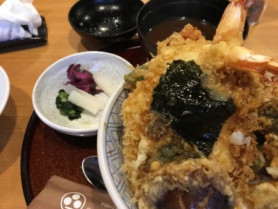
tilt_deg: -51.9
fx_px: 233
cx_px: 139
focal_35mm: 29
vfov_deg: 48.3
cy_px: 104
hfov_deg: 61.6
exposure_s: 1/15
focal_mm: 4.15
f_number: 2.2
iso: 320
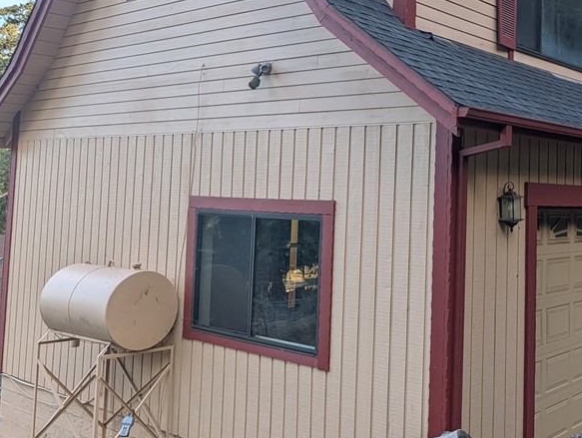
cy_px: 150
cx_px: 457
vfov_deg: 34.1
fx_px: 707
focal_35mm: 42
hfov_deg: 42.9
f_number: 1.68
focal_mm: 6.9
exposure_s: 1/364
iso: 21
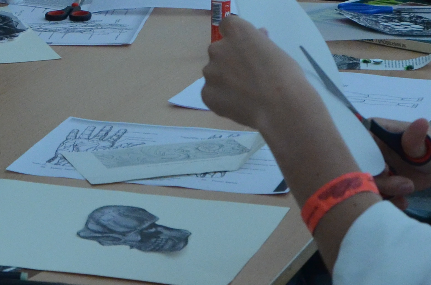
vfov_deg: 9.2
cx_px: -44
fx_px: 1768
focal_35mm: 148
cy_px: 77
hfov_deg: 13.6
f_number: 4.5
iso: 1250
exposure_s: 1/320
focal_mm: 25
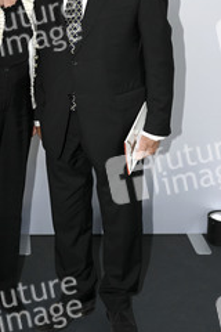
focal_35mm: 65
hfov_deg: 20.7
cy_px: 102
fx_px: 598
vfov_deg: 30.7
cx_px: 51
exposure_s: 1/125
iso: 640
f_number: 6.3
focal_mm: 39
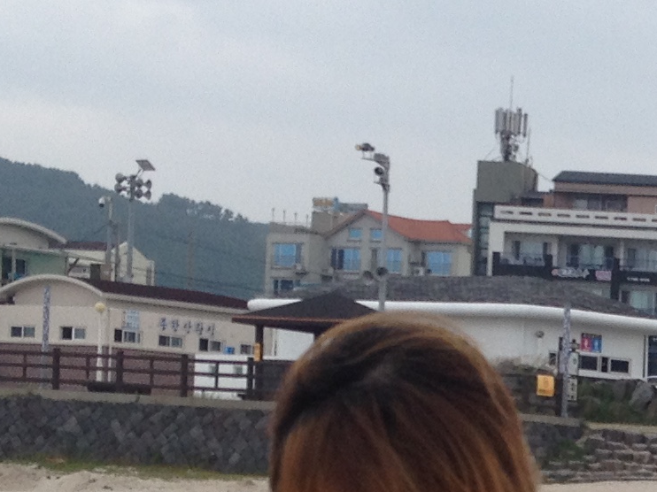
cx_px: 824
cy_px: 573
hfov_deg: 12.5
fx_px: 2922
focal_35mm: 154
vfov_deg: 9.5
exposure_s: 1/600
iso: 50
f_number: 2.4
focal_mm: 4.28
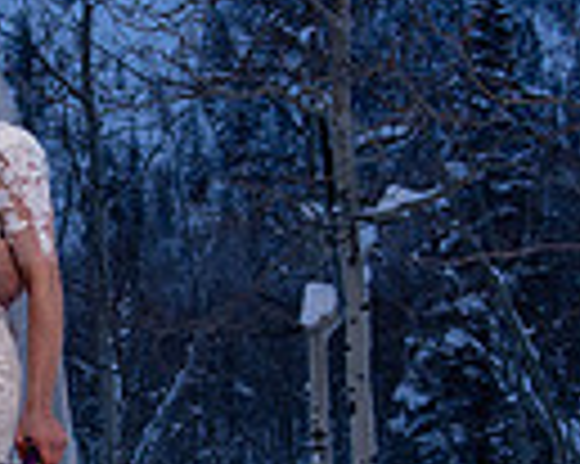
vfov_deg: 14.2
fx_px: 1853
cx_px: 13
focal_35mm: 108
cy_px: 273
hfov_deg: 17.4
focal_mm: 24
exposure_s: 1/125
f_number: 4
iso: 640
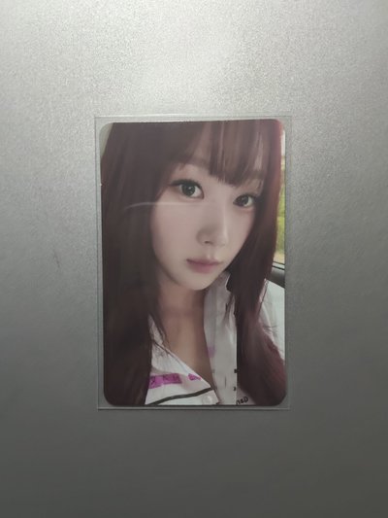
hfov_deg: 51.4
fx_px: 403
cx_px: 194
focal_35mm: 27
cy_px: 259
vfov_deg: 65.3
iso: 160
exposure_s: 1/60
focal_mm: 3.96
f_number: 1.8
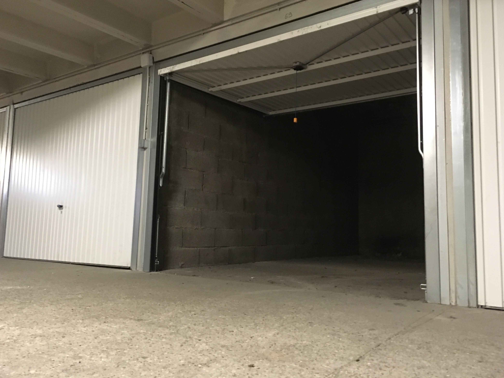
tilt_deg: +5.8
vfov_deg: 46.8
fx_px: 437
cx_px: 251
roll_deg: -0.6
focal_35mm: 30
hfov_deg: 60.0
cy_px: 183
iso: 250
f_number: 2.2
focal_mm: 4.15
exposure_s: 1/17
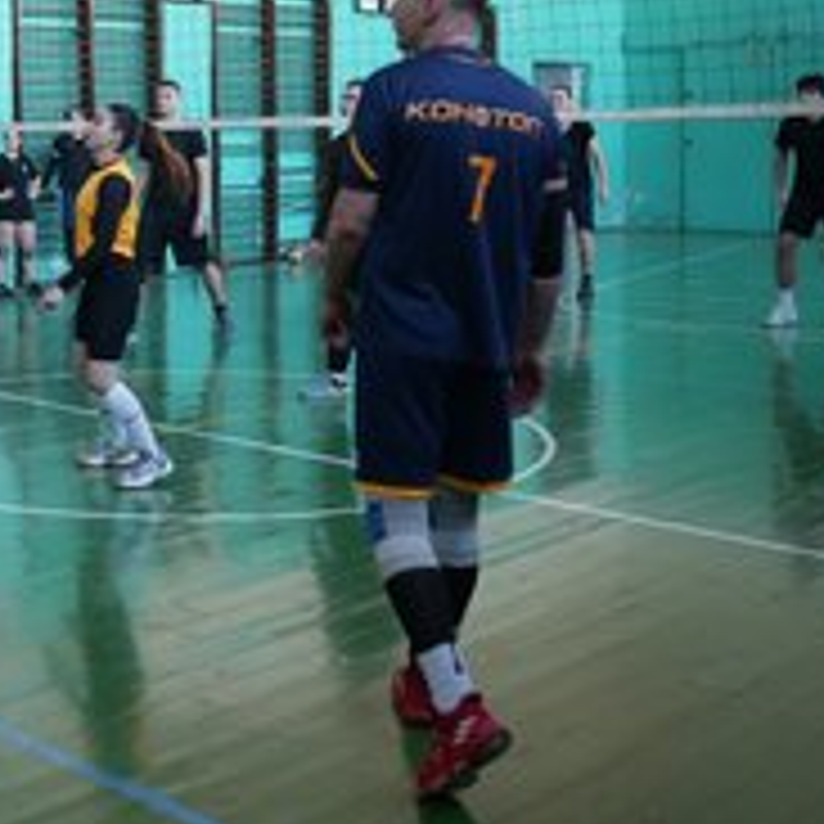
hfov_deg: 29.4
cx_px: -14
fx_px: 1454
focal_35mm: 54
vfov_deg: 31.2
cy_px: 236
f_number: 2.8
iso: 2500
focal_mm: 29
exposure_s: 1/200
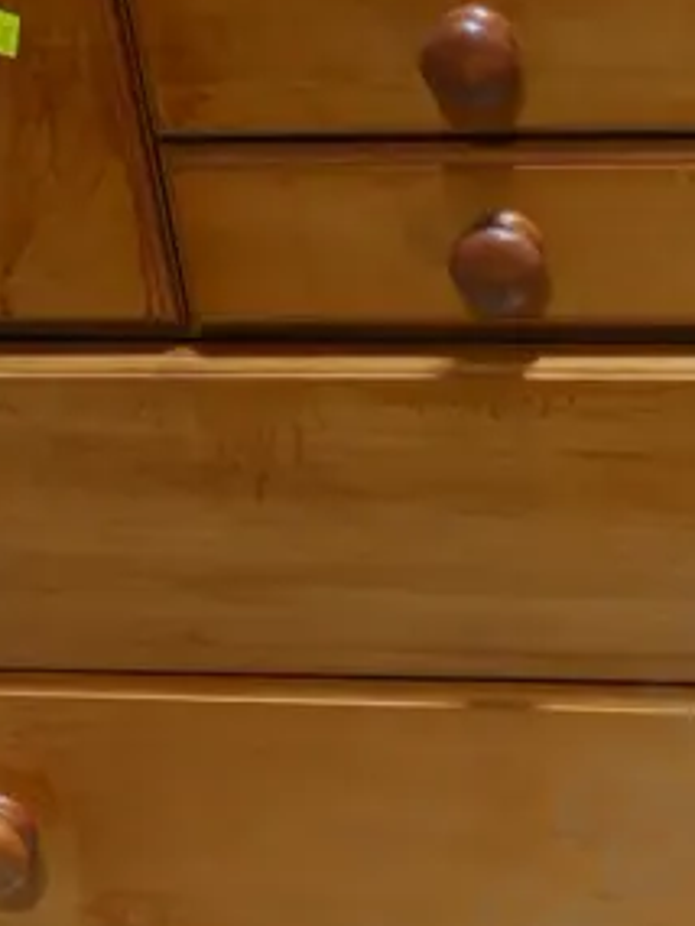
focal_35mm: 115
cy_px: 663
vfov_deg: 17.0
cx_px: 747
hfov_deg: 12.7
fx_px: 3076
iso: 320
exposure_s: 1/60
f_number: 3.6
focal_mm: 16
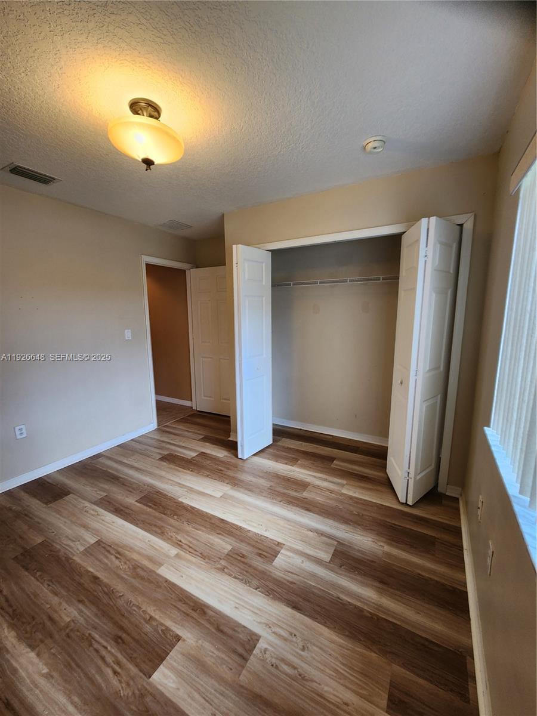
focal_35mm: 13
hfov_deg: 89.9
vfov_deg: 106.2
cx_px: 268
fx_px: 269
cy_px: 358
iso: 100
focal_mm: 2.2
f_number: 2.2
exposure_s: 1/60
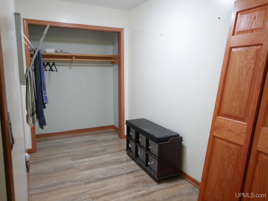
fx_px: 217
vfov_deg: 49.7
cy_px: 100
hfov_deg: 63.4
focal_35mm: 28
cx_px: 134
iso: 1600
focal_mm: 14
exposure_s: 1/60
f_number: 4
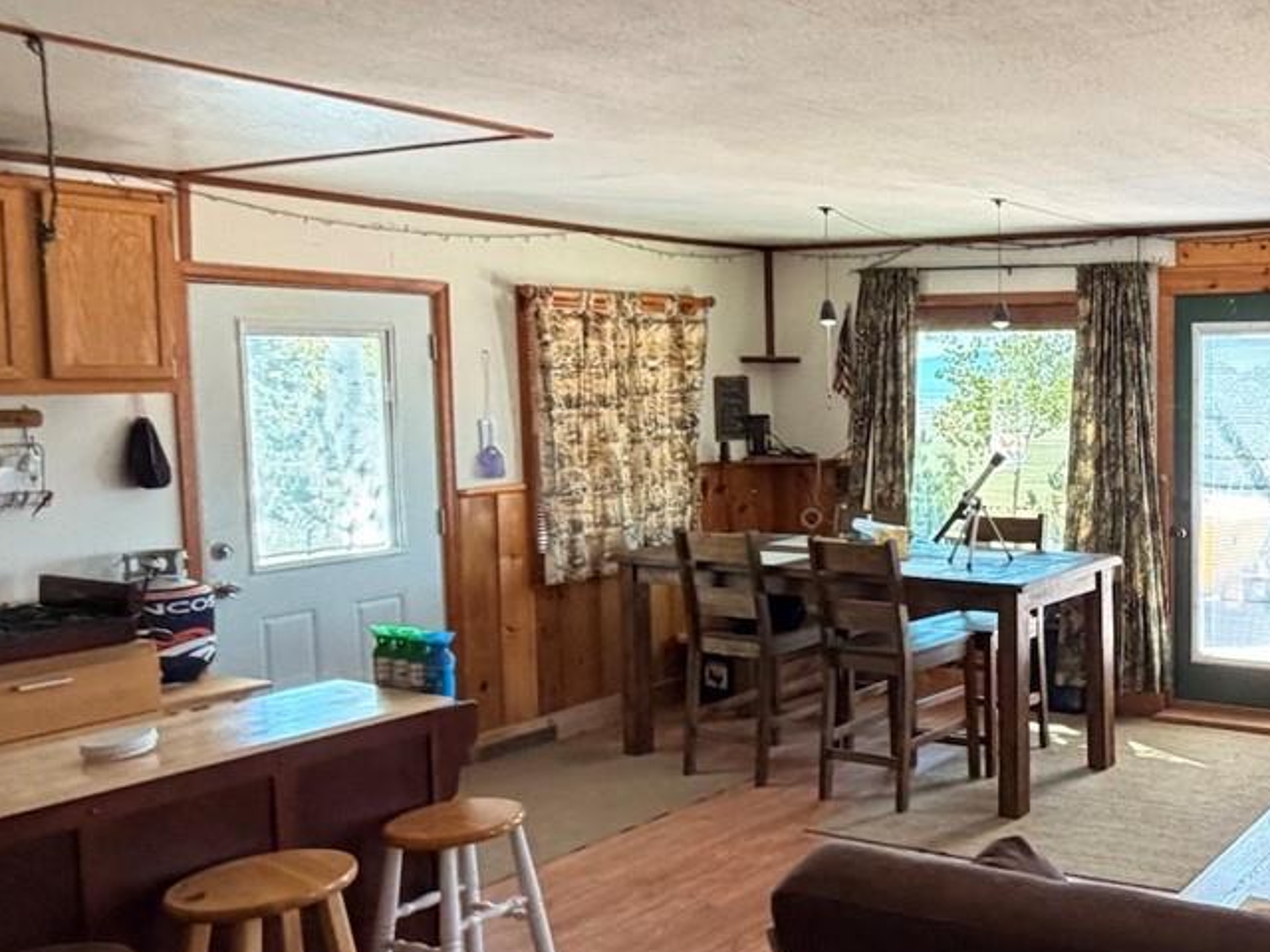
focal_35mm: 35
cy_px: 458
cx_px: 1189
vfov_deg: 40.7
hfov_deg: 46.4
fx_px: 1284
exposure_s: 1/74
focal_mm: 2.22
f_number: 2.2
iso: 320
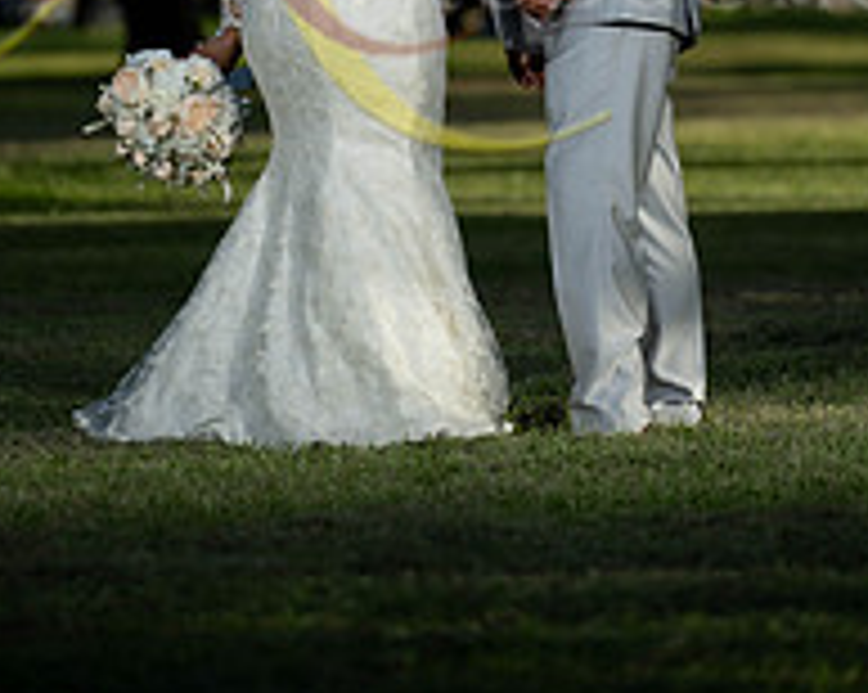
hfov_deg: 5.9
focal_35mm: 329
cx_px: 423
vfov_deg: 4.7
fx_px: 8443
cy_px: -176
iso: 320
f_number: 2.8
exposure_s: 1/4000
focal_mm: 150
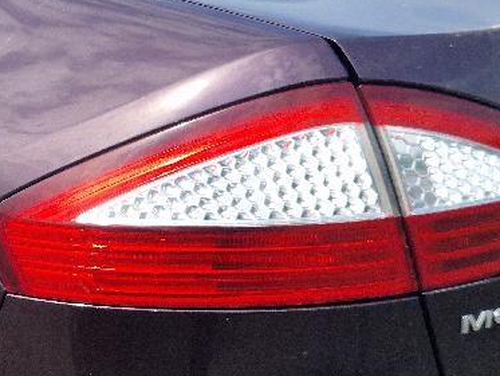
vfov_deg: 13.3
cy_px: 255
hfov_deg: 17.1
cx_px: -72
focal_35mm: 111
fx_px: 1604
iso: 50
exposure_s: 1/909
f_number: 1.8
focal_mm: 5.4
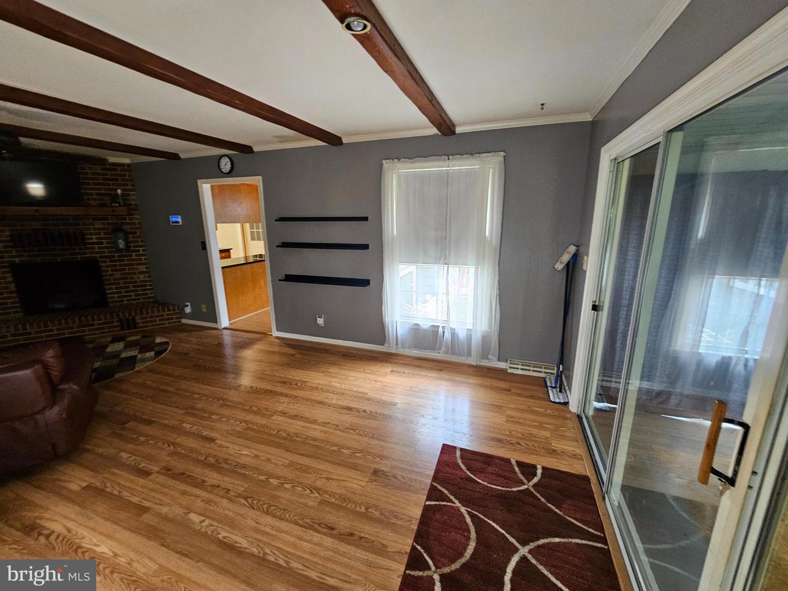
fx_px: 296
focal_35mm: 13
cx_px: 394
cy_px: 296
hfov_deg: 106.2
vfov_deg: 89.9
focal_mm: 2.2
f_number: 2.2
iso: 320
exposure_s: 1/30
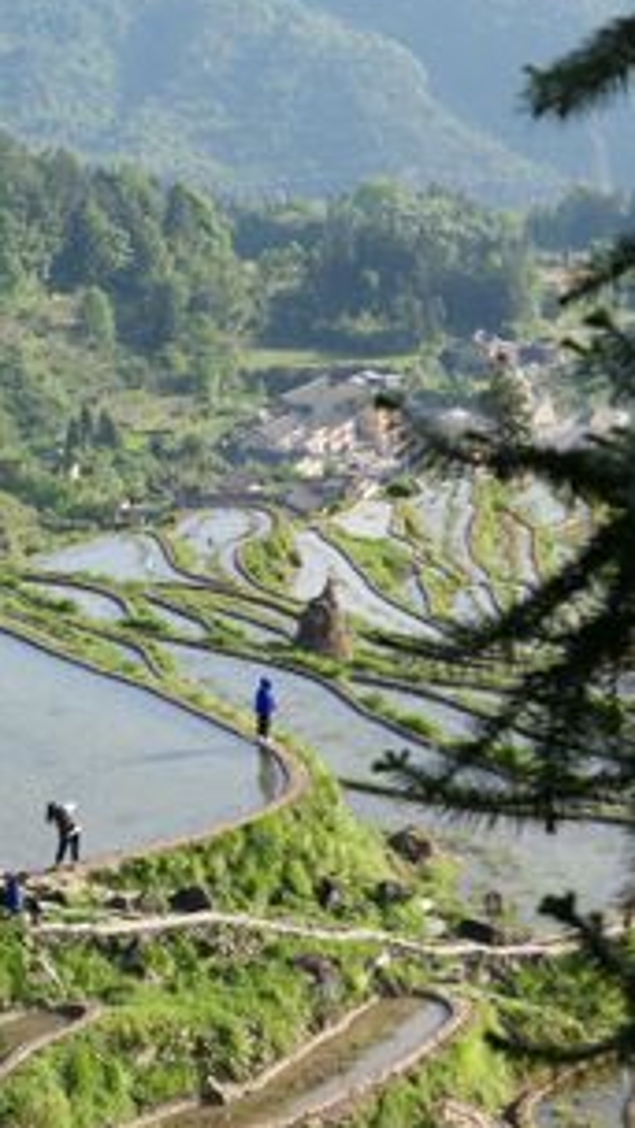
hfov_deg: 9.5
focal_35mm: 127
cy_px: 508
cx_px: 95
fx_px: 3802
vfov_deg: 16.9
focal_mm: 26.4
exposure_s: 1/1000
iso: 125
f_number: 2.8
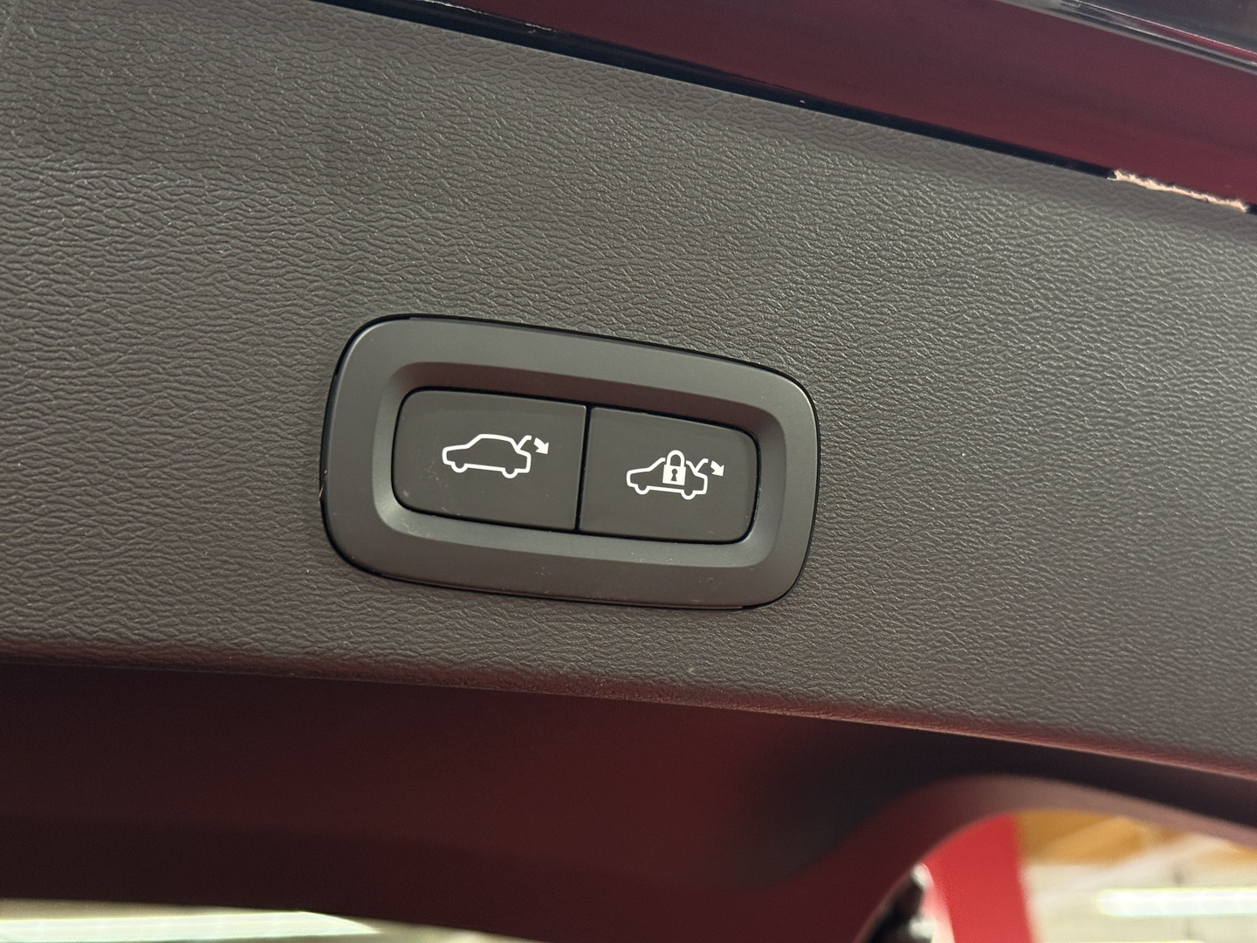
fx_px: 1743
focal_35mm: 48
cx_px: 628
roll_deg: +5.5
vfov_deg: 30.3
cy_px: 472
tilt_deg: +22.6
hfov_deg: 39.7
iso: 250
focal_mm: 6.76
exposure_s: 1/60
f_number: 1.78
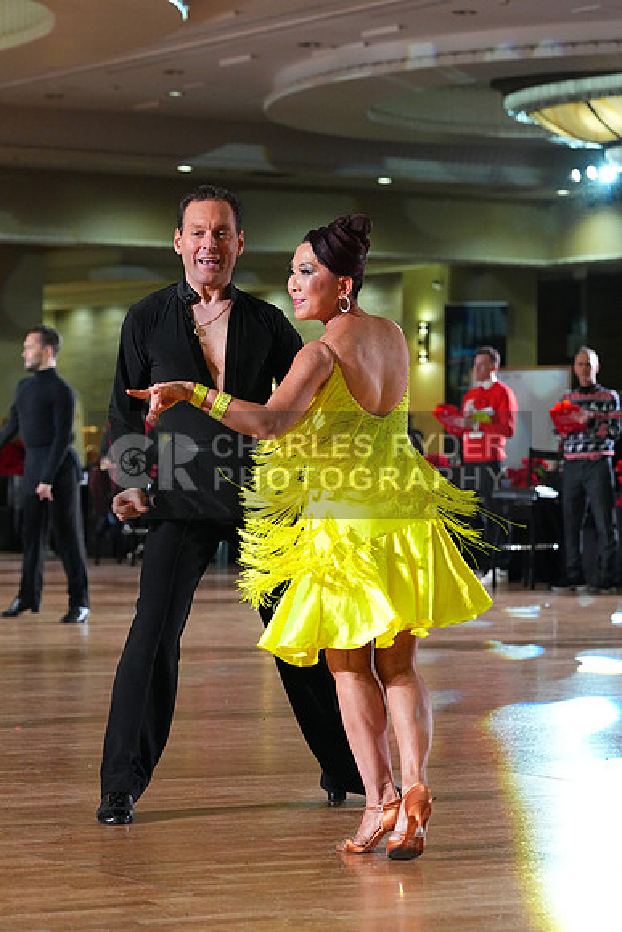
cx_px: 311
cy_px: 466
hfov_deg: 11.4
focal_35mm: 120
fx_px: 3108
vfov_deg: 17.1
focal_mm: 120
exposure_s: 1/400
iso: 8000
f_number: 5.6
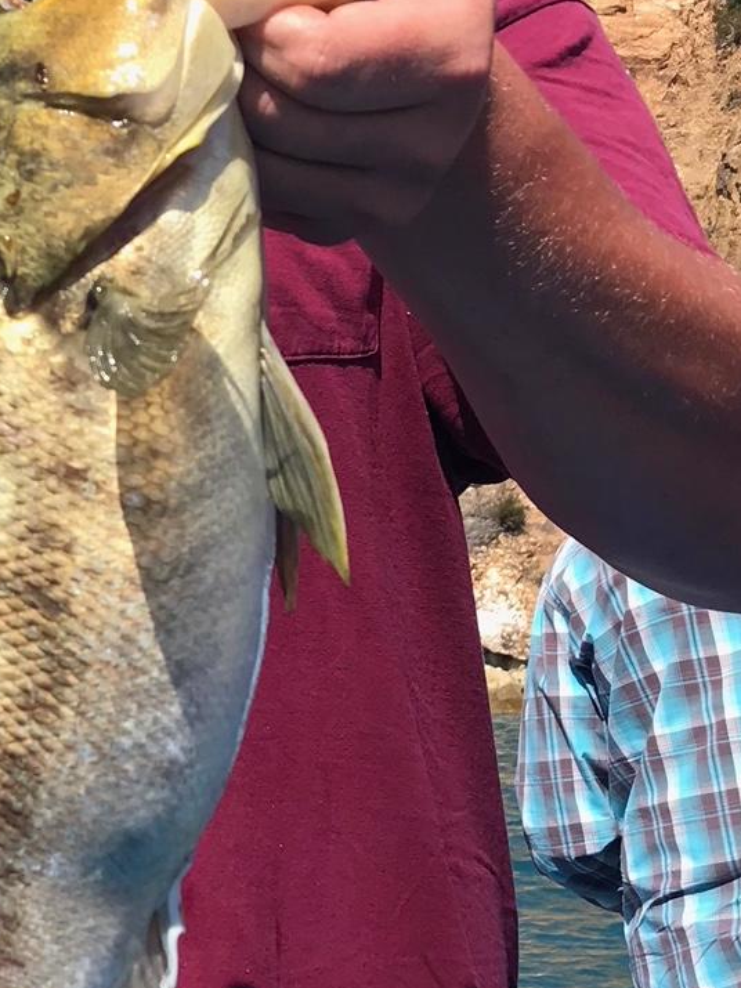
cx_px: -61
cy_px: 544
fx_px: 2255
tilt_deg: +3.4
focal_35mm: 79
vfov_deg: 24.7
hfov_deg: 18.0
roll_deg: -0.2
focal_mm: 3.99
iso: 20
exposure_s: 1/1650
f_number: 1.8
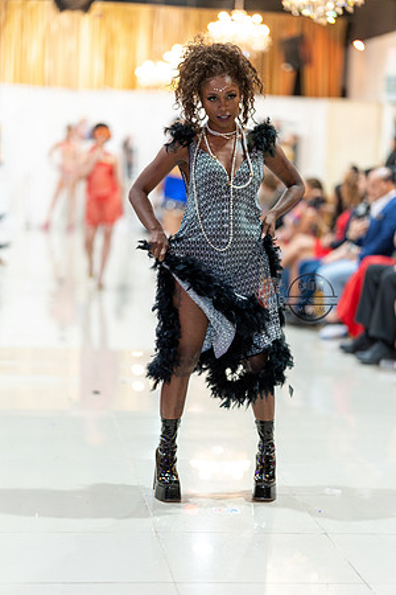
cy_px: 298
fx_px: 1402
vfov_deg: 23.9
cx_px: 198
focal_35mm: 85
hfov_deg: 16.1
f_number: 1.4
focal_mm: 85
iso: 400
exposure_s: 1/160
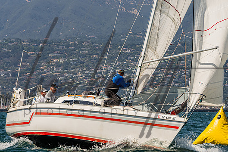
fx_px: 1609
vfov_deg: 5.4
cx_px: 100
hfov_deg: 8.1
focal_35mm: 254
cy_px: 67
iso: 500
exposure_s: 1/2000
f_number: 8
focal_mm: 185
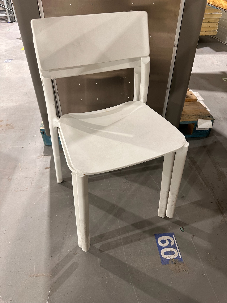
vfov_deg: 71.6
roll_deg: +0.2
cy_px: 152
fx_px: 210
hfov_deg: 56.8
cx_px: 114
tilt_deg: -39.5
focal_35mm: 24
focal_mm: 6.86
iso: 200
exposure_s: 1/50
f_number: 1.78
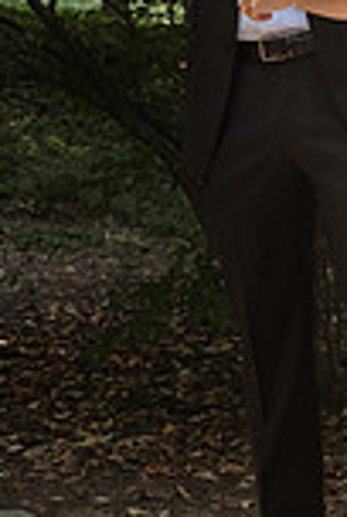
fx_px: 1871
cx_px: 361
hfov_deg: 10.5
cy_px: 88
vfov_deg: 15.6
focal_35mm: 130
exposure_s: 1/200
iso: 1000
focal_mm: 44
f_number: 5.6
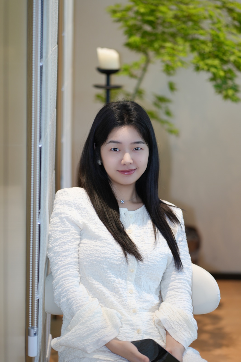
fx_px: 854
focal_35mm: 85
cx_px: 120
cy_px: 181
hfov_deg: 16.1
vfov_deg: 23.9
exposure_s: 1/40
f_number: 2.2
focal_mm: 85
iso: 160
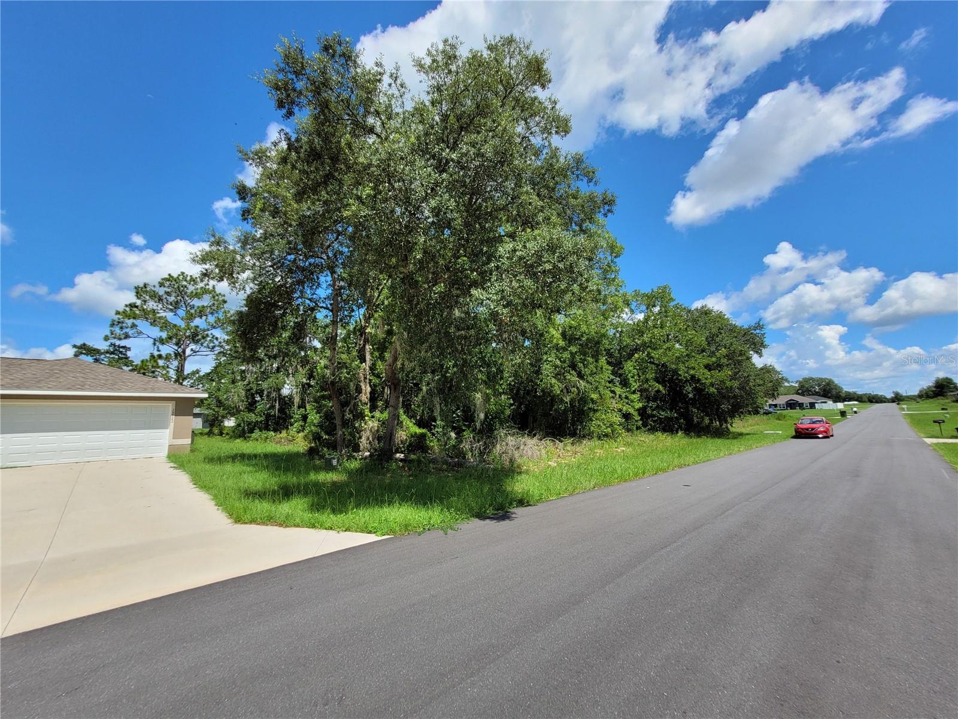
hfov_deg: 106.2
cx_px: 479
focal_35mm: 13
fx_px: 360
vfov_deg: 89.9
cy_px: 360
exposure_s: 1/1554
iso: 40
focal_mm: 1.74
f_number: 2.2
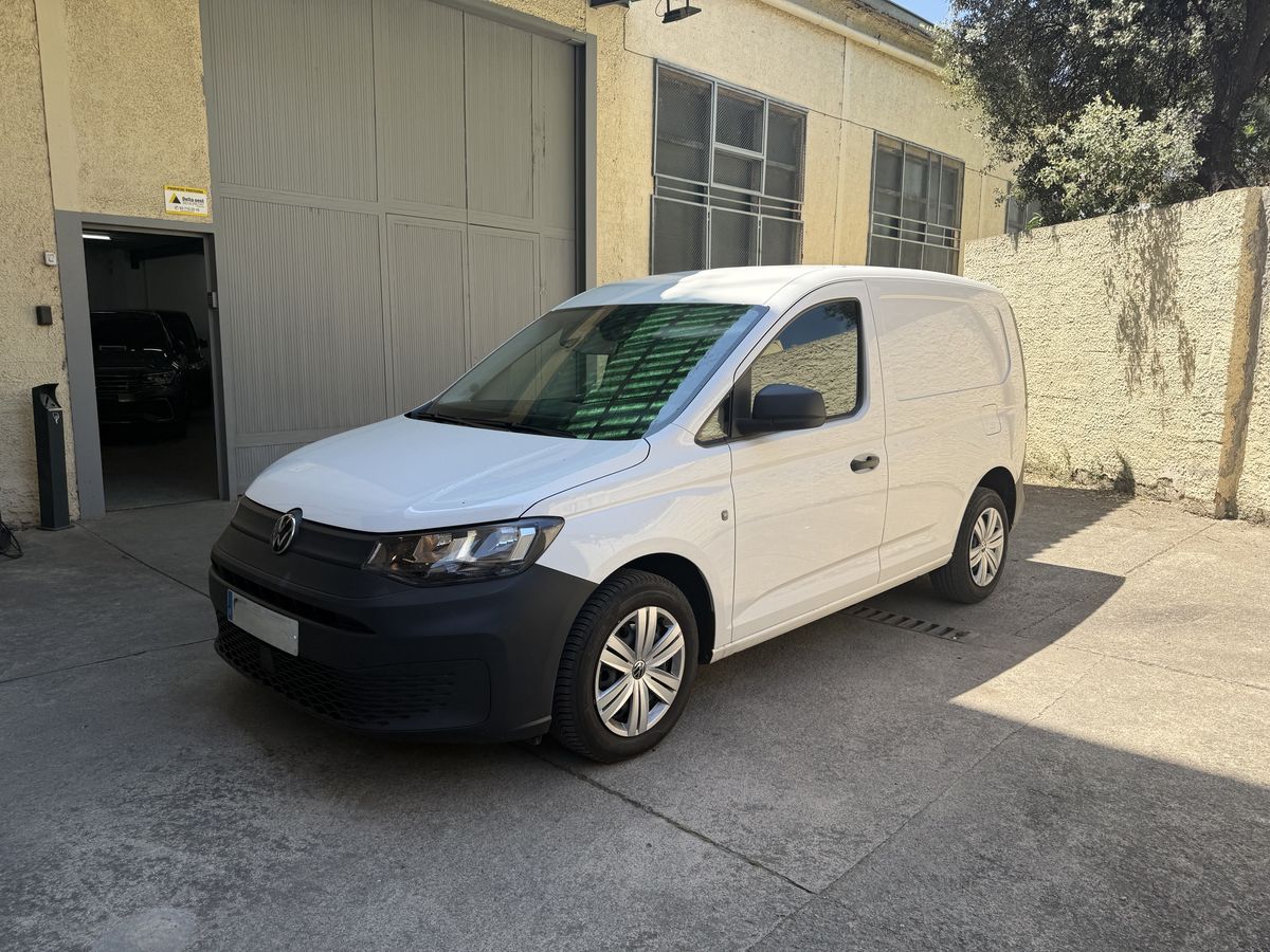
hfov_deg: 71.6
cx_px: 635
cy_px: 476
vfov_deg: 56.8
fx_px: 881
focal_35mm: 24
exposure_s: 1/1812
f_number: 1.78
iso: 80
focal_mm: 6.76
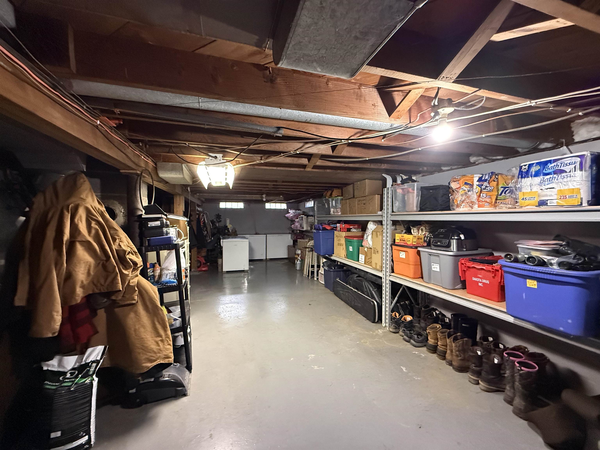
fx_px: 243
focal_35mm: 14
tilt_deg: -1.5
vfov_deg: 85.7
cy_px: 225
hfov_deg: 102.1
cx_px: 300
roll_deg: -0.3
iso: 1000
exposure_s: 1/60
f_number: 2.2
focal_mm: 2.22
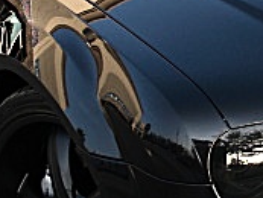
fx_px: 1011
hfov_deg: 14.5
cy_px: 75
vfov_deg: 11.2
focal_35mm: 133
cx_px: 272
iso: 50
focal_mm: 6.3
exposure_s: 1/60
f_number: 2.8
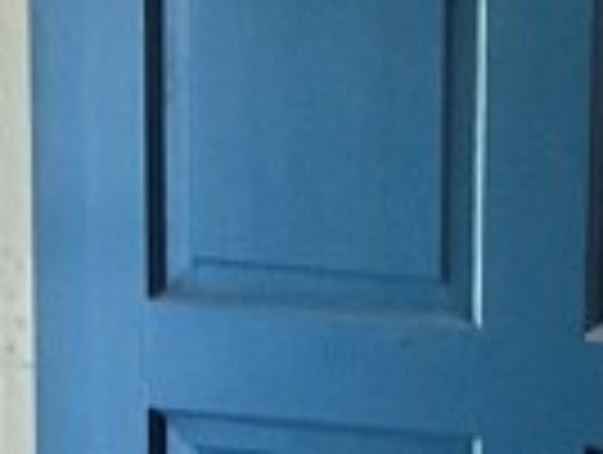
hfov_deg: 8.6
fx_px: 3857
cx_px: 1102
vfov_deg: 6.5
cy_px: 917
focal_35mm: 221
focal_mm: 3
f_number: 1.8
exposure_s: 1/40
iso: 250
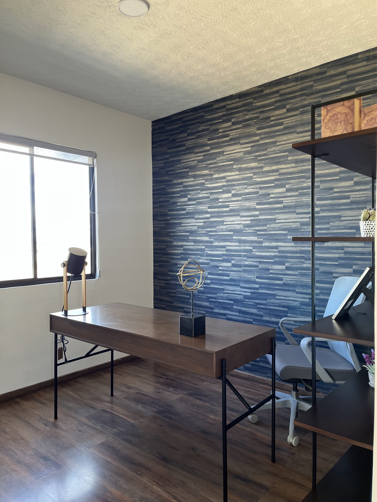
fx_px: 378
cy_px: 251
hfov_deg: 53.1
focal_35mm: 26
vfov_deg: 67.3
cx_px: 188
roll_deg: +1.3
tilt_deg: -1.1
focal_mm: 5.1
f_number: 1.6
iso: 125
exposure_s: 1/121
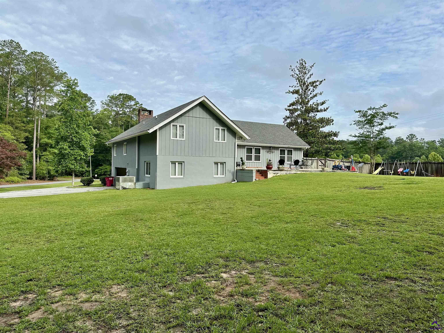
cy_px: 166
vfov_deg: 56.8
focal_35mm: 24
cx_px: 222
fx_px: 308
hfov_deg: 71.6
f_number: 1.78
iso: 80
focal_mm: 6.86
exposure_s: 1/4016
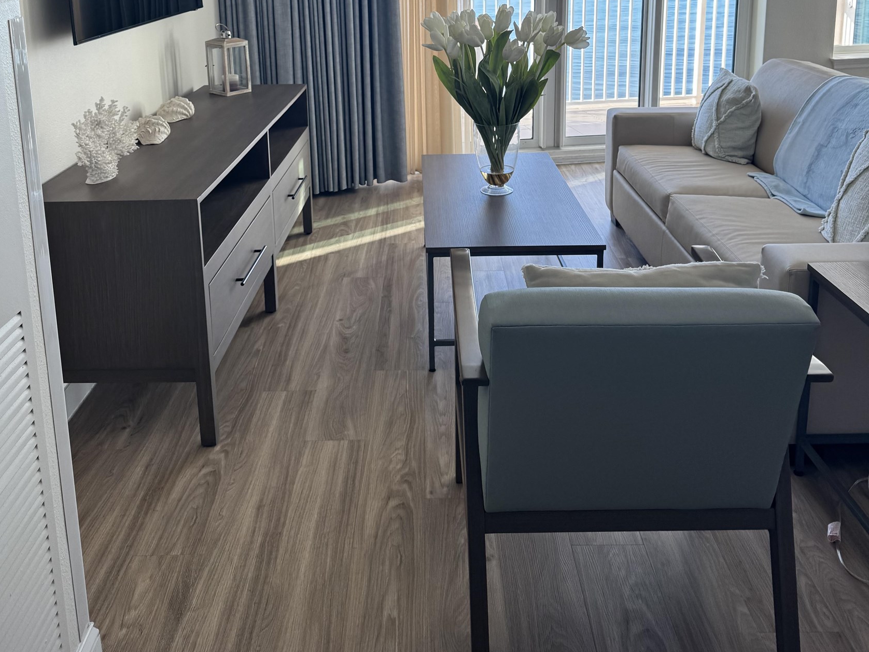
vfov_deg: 40.8
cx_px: 422
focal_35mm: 33
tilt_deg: -8.3
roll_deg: +0.7
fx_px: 828
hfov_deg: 55.3
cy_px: 110
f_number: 1.78
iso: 64
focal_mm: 6.76
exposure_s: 1/121
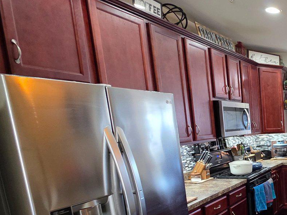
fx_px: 282
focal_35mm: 34
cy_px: 174
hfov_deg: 36.5
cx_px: 368
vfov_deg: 40.0
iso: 200
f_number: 1.9
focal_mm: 2.2
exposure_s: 1/60
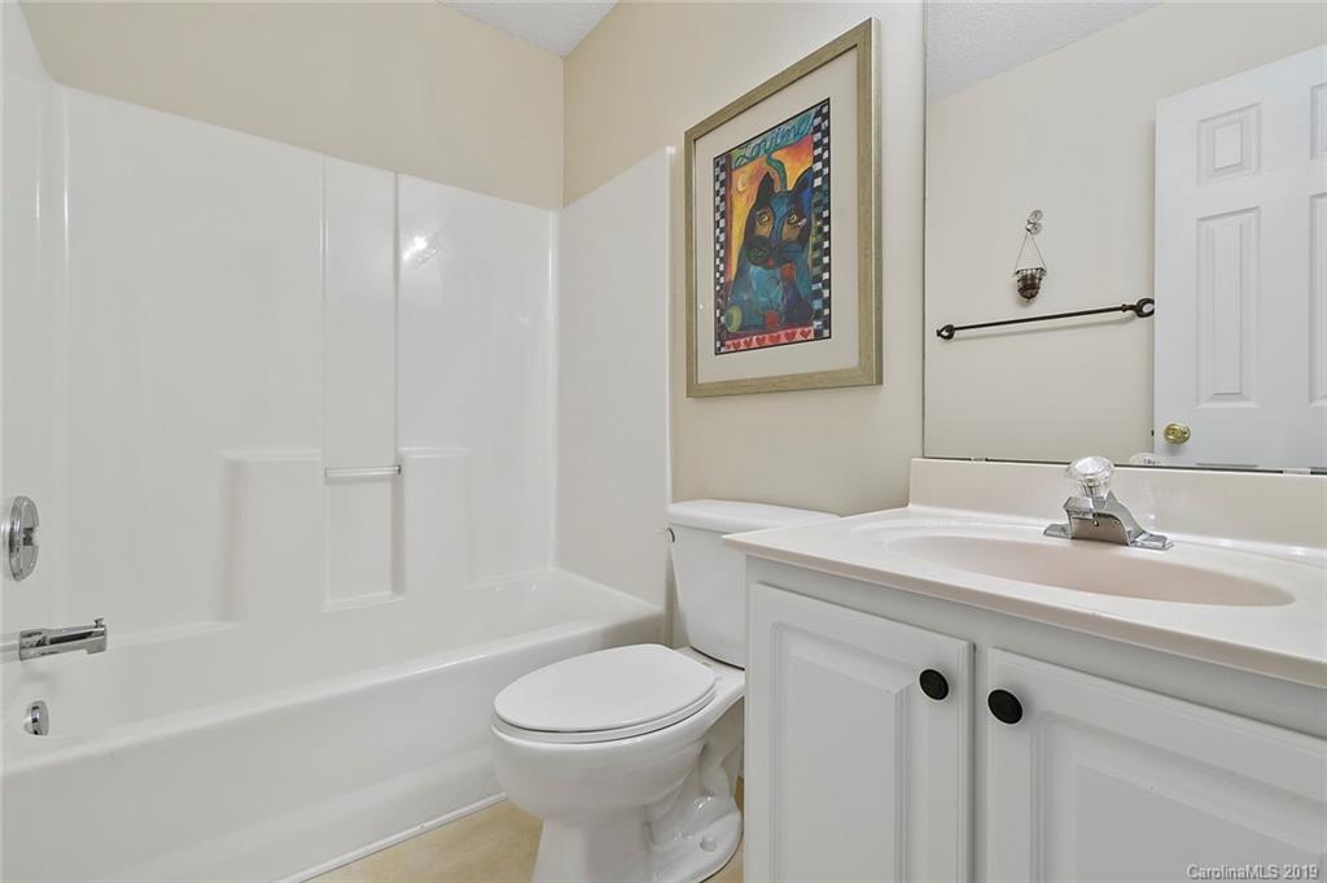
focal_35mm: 15
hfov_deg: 100.4
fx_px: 552
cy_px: 442
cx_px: 664
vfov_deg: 77.2
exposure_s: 1/4
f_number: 9
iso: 400
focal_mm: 10
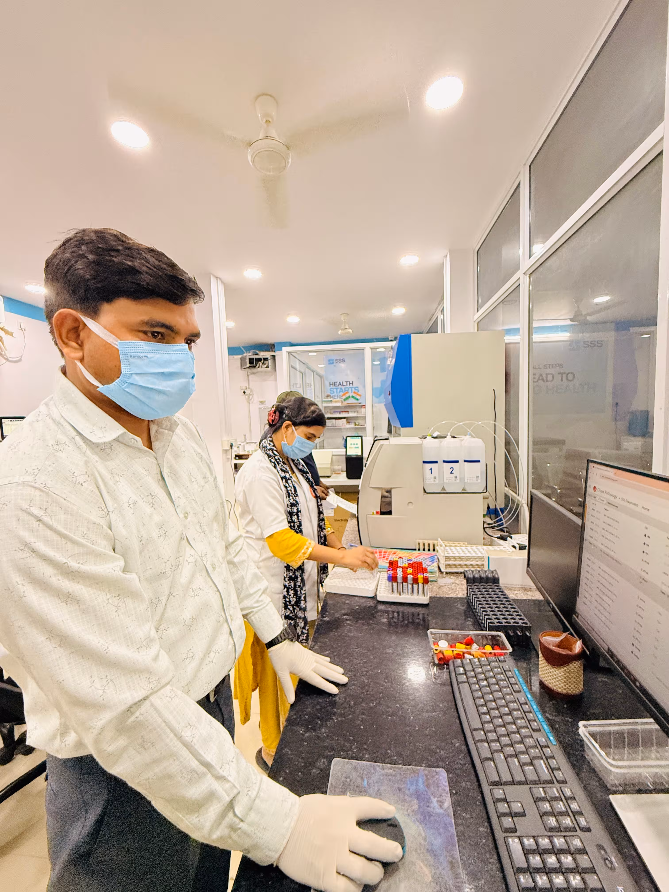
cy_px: 446
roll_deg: +1.8
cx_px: 334
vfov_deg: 102.1
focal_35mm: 14
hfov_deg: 85.7
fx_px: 361
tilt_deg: -4.0
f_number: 2.2
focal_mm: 2.22
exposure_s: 1/100
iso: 250
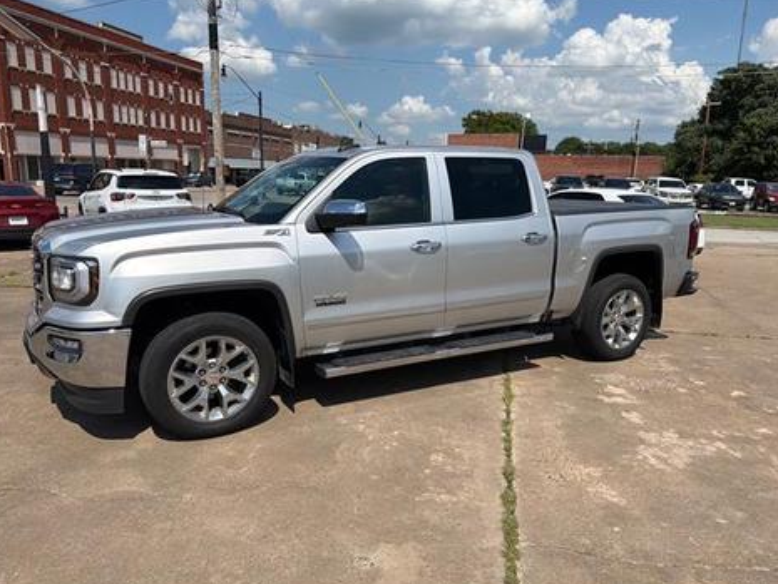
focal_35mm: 26
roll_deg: -0.8
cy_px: 308
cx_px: 375
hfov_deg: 67.3
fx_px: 585
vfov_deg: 53.1
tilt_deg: -12.4
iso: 125
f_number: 1.78
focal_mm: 6.76
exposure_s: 1/11905
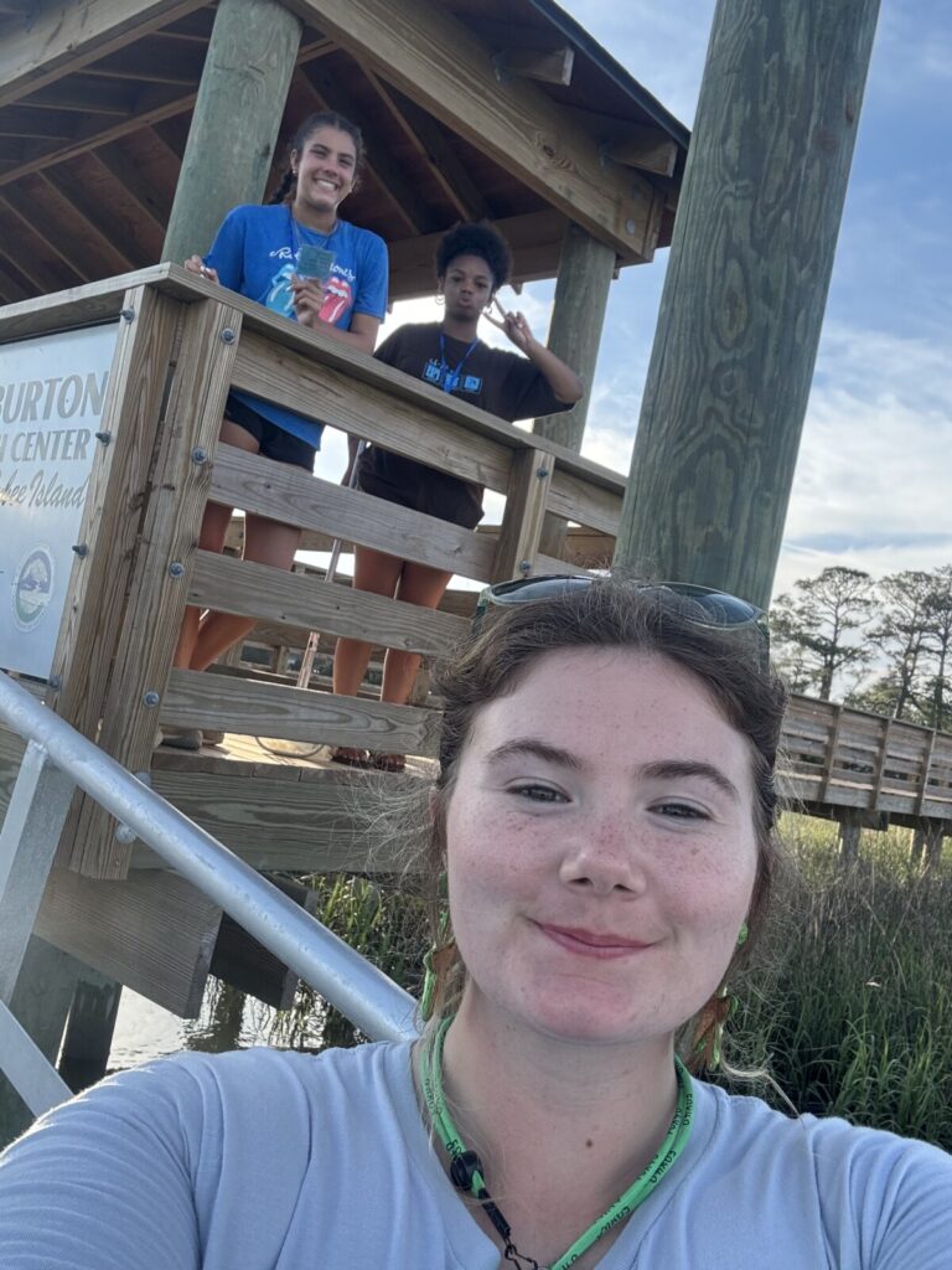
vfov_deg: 60.0
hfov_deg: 46.8
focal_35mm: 30
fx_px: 1100
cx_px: 476
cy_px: 635
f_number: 1.9
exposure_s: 1/334
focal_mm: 2.69
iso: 25
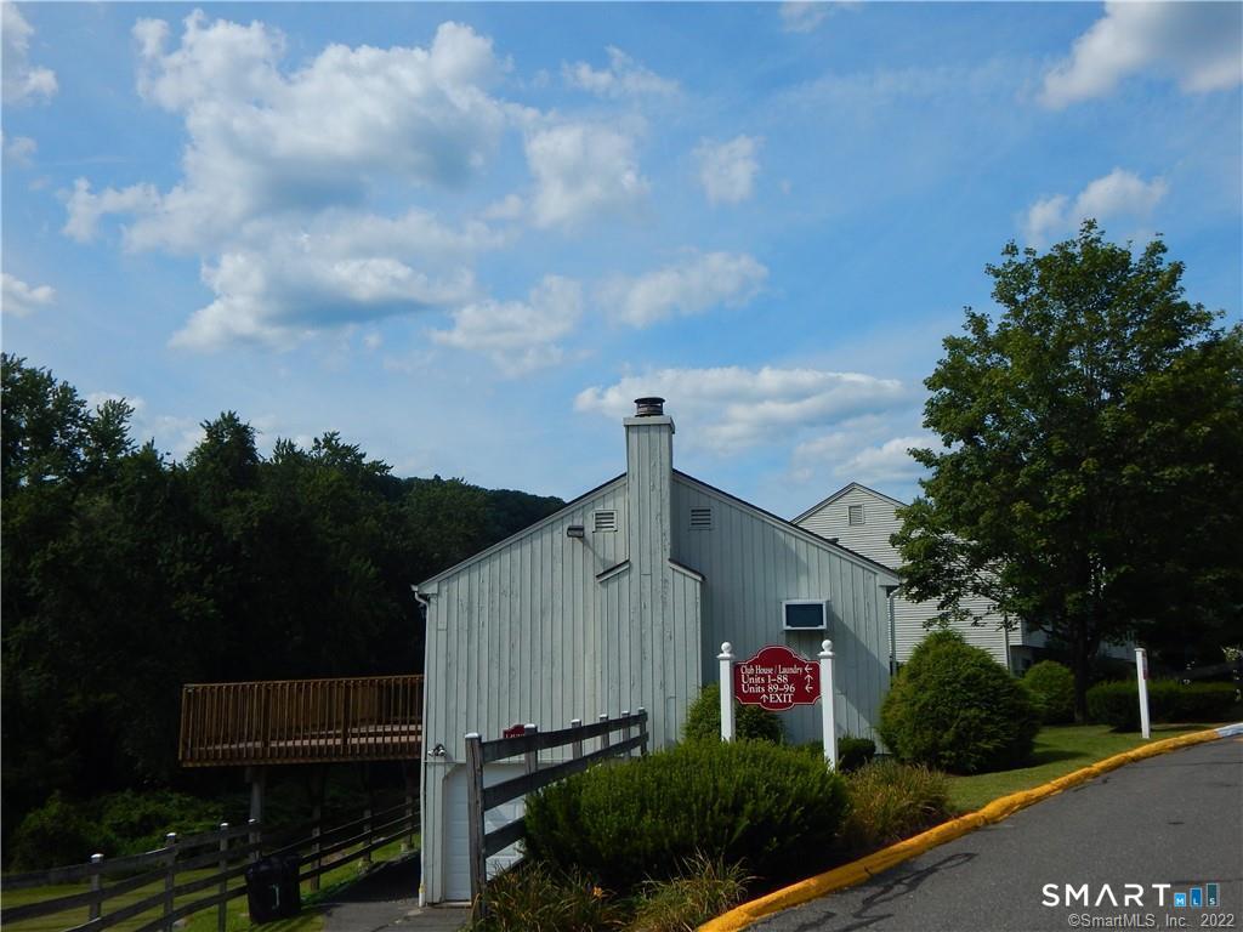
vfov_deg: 41.8
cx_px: 622
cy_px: 466
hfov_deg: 54.0
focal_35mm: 34
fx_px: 1221
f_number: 6.7
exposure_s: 1/800
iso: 125
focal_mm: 6.1
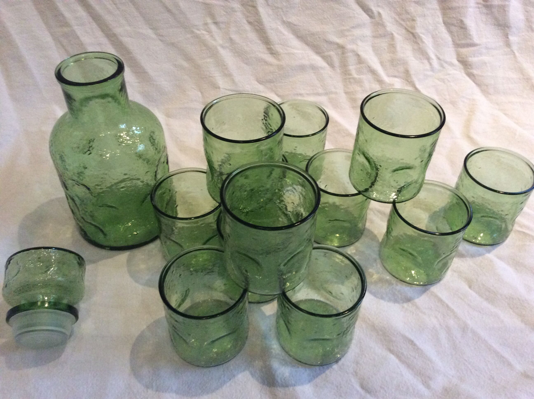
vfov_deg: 44.1
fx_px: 493
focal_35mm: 32
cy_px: 200
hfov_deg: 56.9
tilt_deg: -46.2
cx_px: 267
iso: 250
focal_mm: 3.3
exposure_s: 1/25
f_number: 2.4
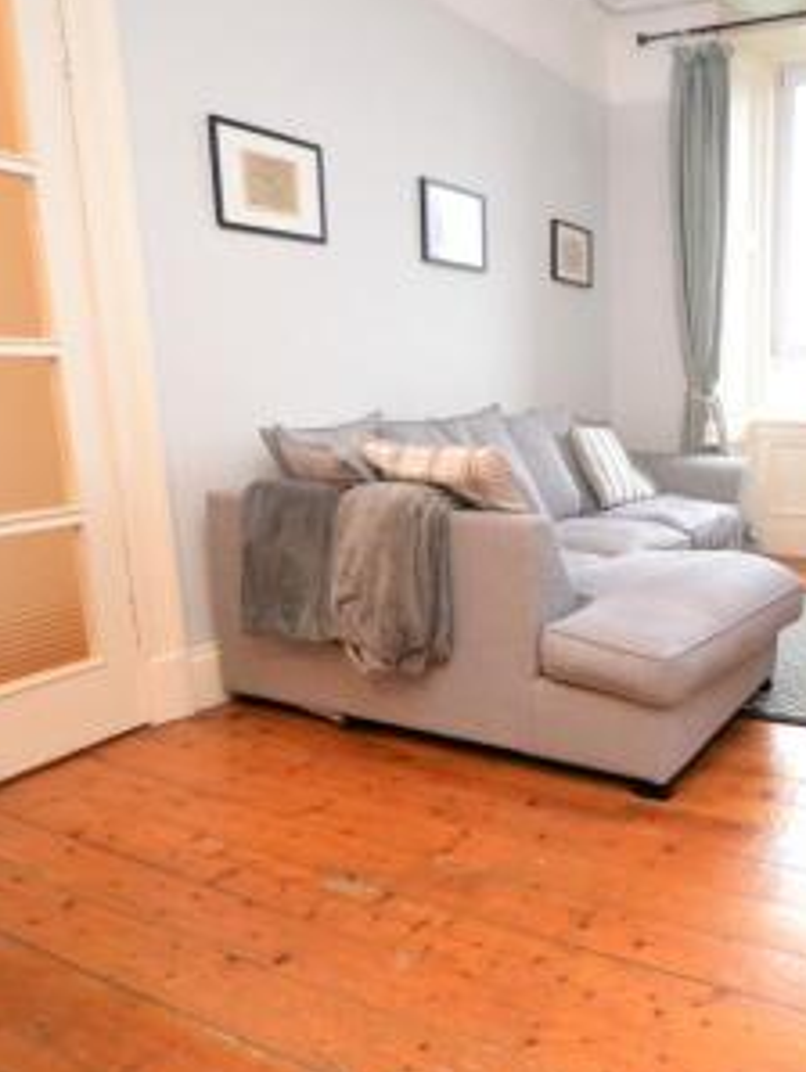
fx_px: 713
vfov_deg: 73.9
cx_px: 734
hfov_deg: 51.6
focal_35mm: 23
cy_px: 541
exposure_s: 1/60
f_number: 3.5
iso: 2200
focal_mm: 10
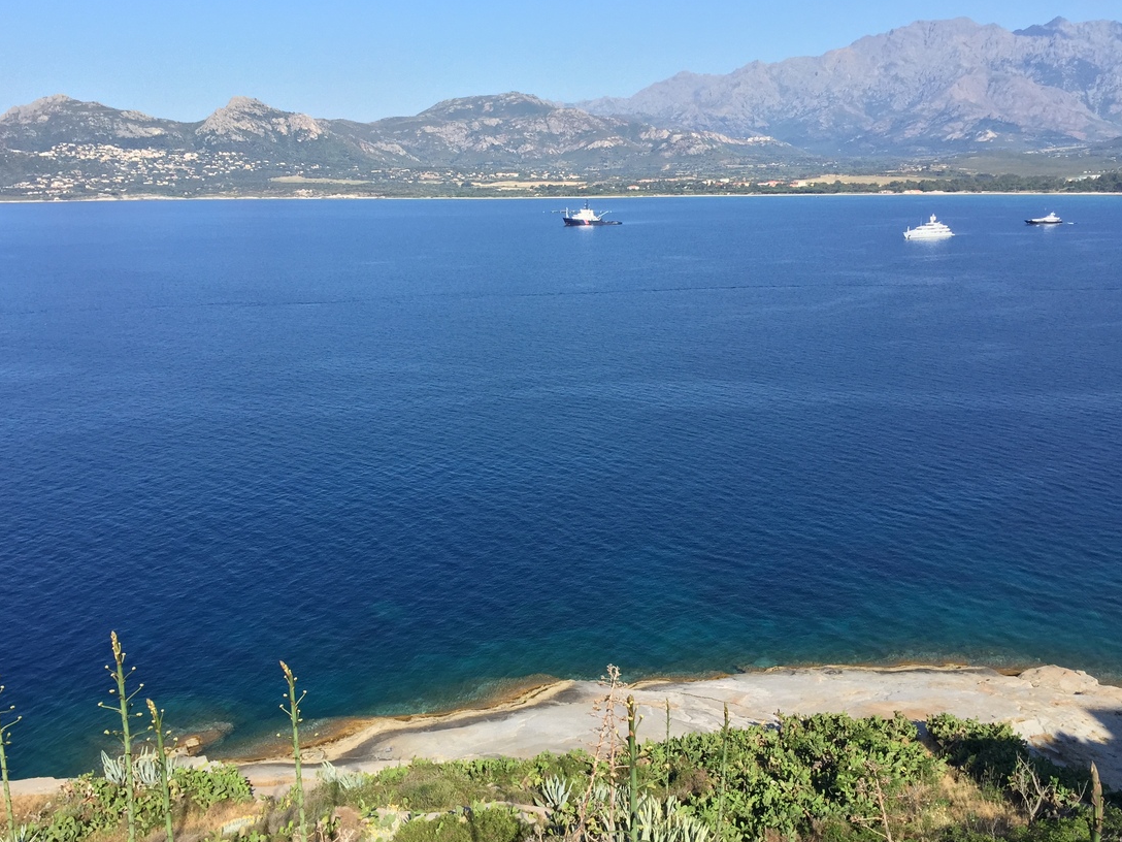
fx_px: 1037
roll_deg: +0.1
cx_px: 534
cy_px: 420
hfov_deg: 56.8
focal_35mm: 32
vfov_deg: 44.2
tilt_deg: -13.3
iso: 32
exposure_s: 1/1522
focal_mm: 4.15
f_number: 2.2
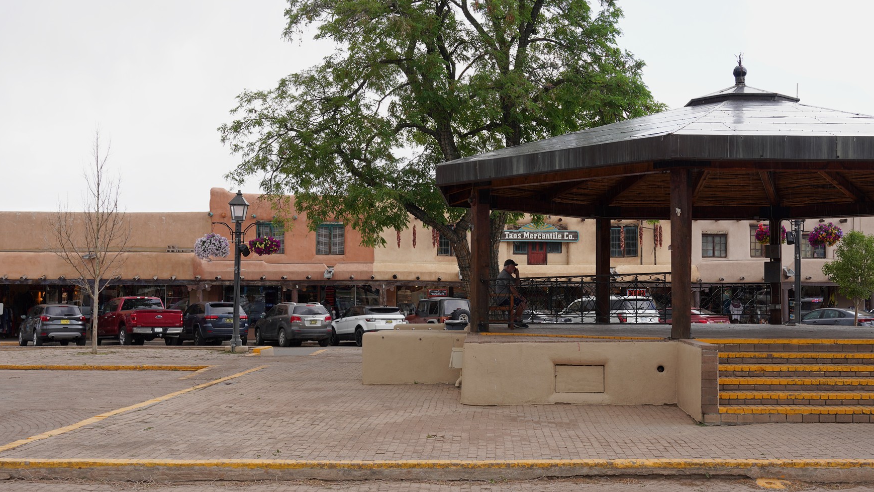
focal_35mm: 47
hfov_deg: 43.6
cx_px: 493
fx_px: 1089
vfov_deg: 25.4
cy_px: 261
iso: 200
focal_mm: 39
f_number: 9
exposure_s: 1/100
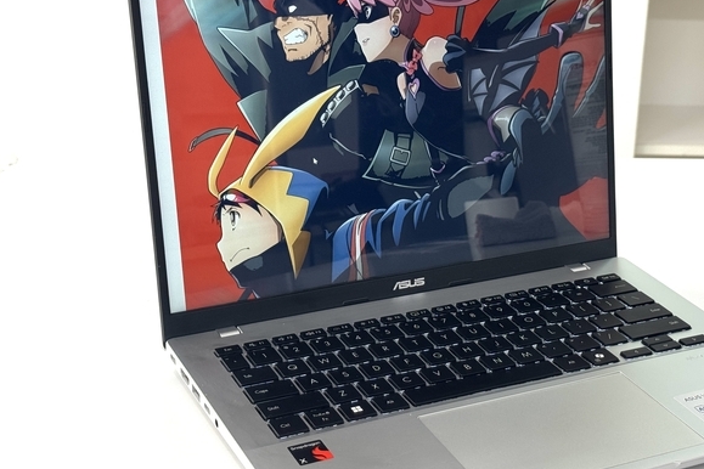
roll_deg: -0.9
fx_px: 1349
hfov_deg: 29.2
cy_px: 225
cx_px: 432
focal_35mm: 69
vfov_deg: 19.7
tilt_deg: -21.8
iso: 64
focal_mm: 6.76
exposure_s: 1/136
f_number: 1.78
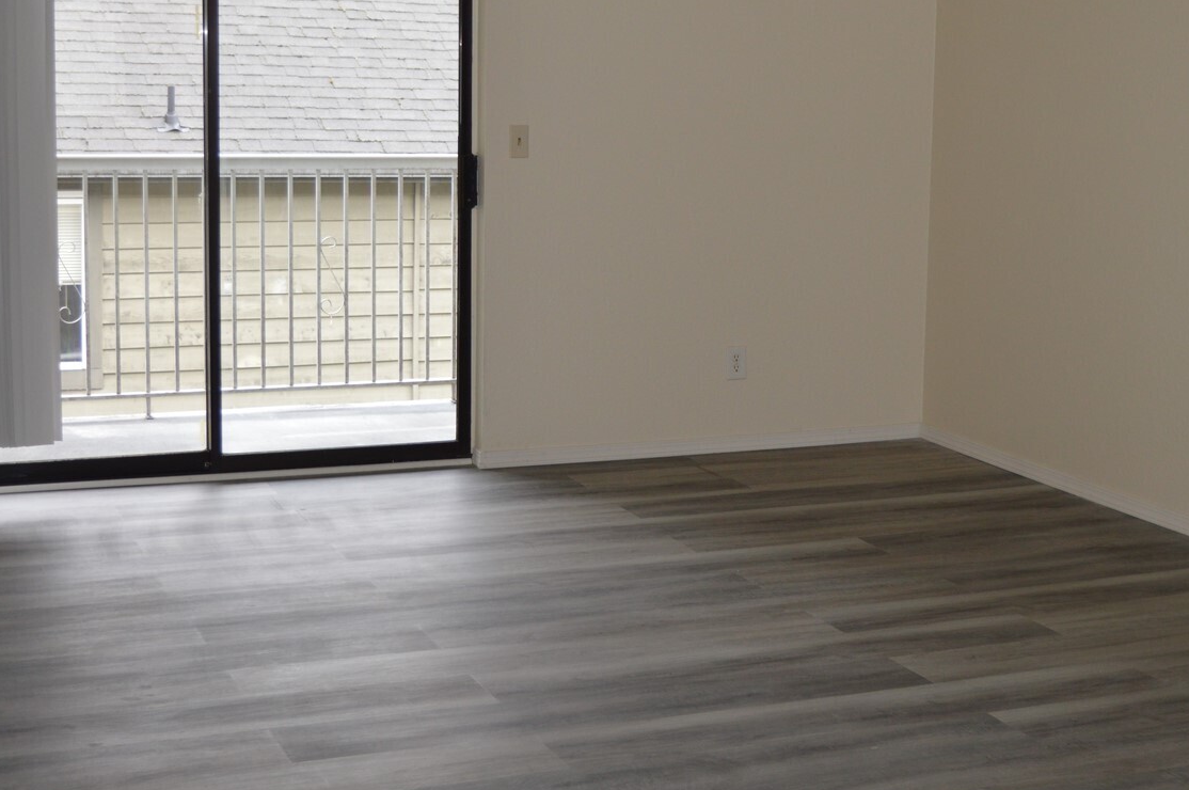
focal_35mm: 62
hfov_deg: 32.3
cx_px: 766
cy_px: 293
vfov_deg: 21.9
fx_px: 2037
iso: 400
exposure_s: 1/100
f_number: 4
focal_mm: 27
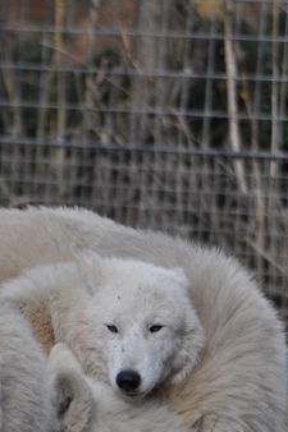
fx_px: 10534
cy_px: 362
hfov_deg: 1.6
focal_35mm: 877
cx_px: 13
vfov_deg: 2.4
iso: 400
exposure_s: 1/1000
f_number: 5.3
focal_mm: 220
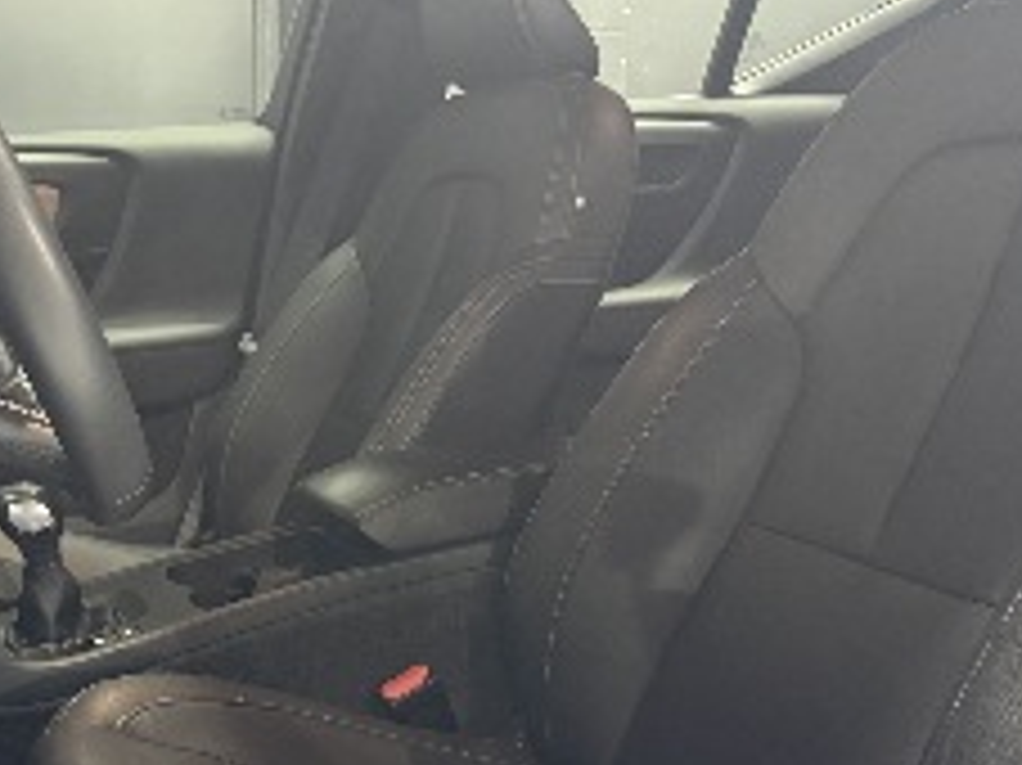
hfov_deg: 41.7
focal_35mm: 44
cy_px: 648
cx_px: 252
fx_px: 1298
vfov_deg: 31.7
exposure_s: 1/33
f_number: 1.78
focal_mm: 6.76
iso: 640
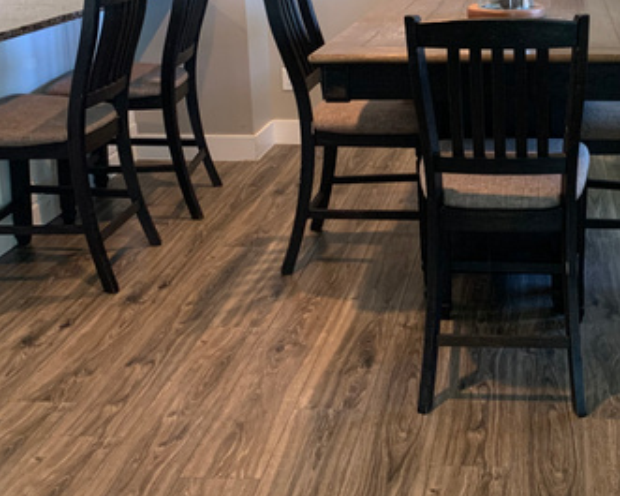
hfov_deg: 36.6
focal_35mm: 49
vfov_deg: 29.6
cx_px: 502
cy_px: 54
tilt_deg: -9.8
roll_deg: +0.6
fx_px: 899
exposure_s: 1/60
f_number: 1.8
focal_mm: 4.25
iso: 320
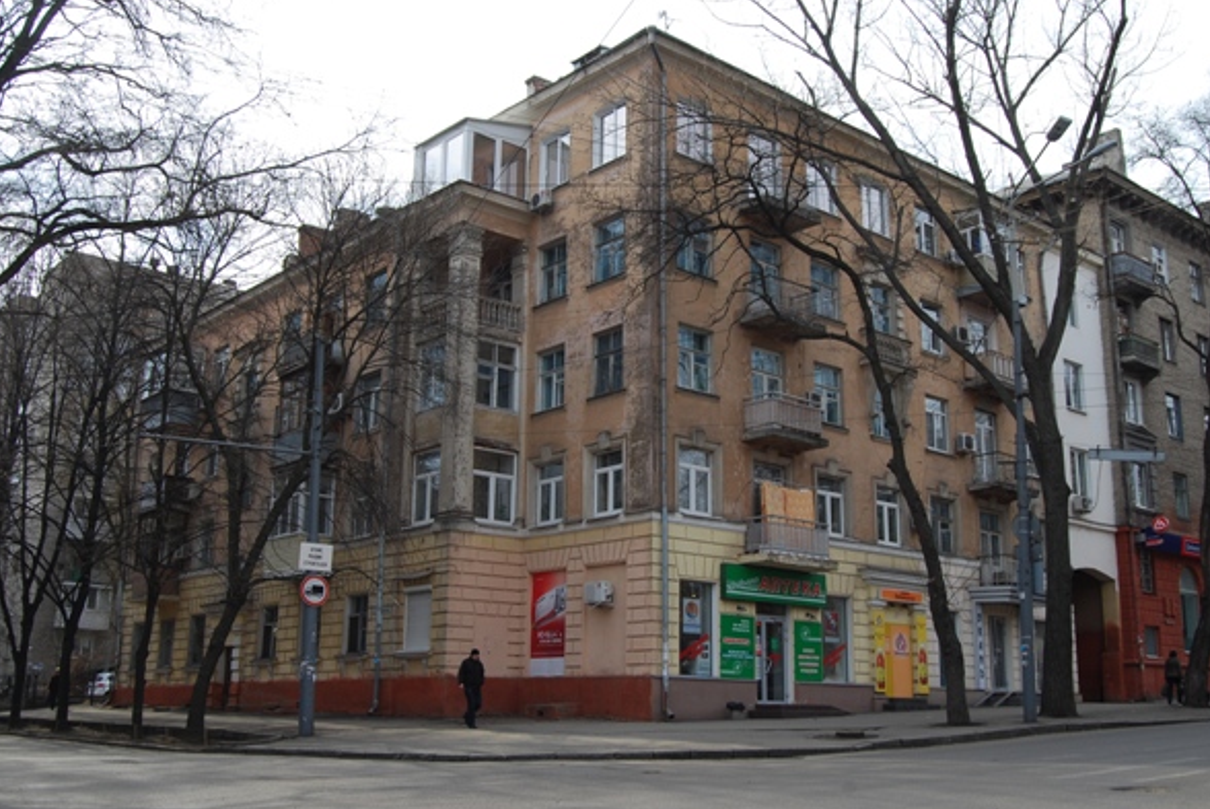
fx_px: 1263
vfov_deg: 35.5
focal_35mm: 38
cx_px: 626
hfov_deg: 51.2
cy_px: 395
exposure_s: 1/125
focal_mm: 23
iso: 200
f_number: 9
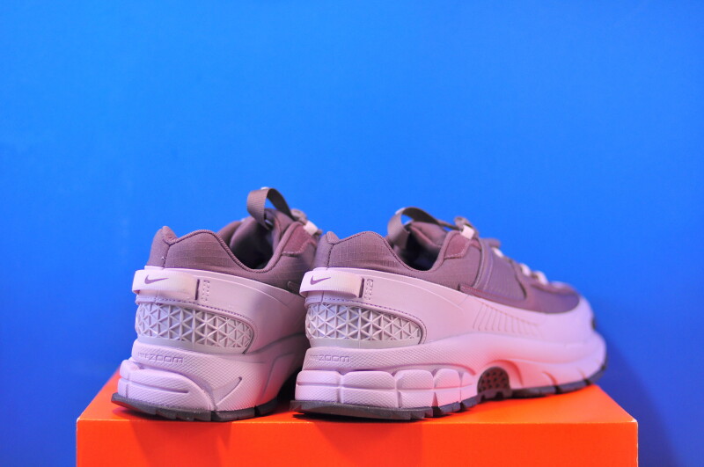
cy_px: 234
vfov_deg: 18.1
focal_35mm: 75
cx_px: 352
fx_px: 1465
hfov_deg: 27.0
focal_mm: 50
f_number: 2
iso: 250
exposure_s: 1/320
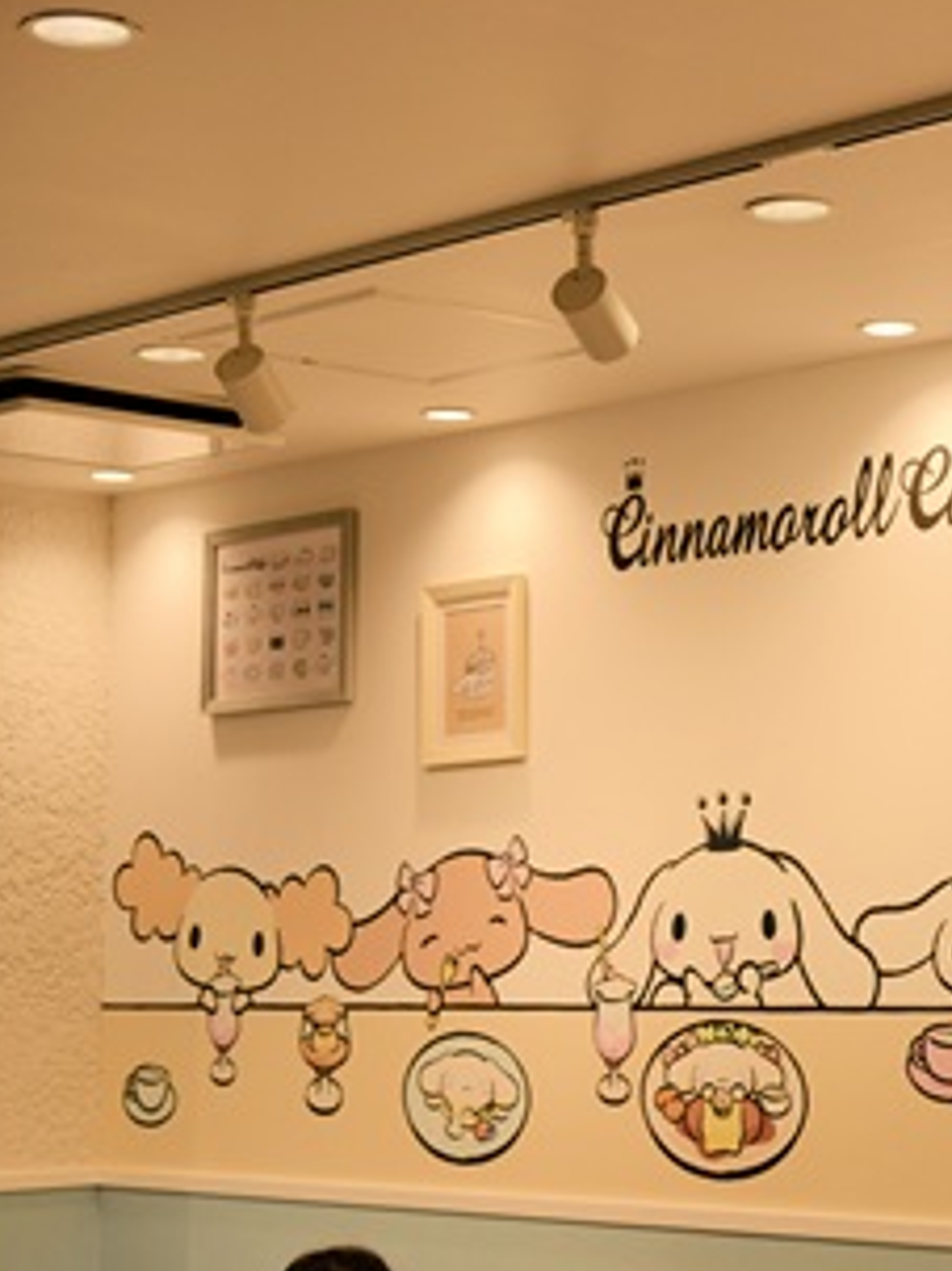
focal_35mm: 81
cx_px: 998
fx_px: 2972
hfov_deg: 17.7
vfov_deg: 24.1
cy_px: 640
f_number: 6.3
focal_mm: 34
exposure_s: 1/160
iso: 400
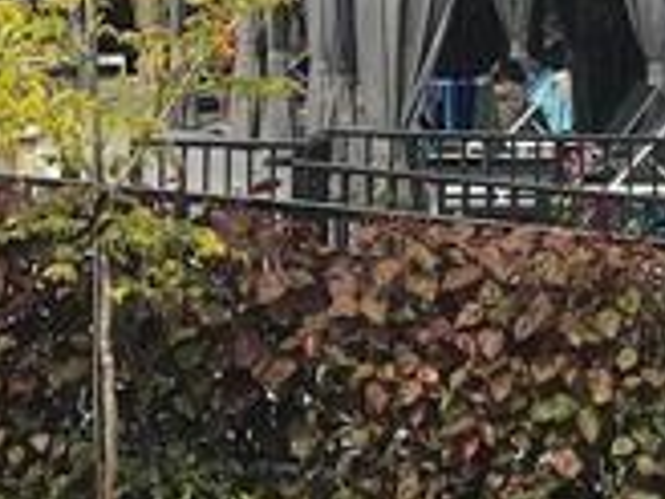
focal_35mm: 137
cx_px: 53
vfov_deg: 10.8
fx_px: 2632
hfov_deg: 14.2
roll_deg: -1.3
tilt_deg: -3.9
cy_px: 166
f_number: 1.8
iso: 20
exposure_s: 1/2994
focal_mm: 3.99
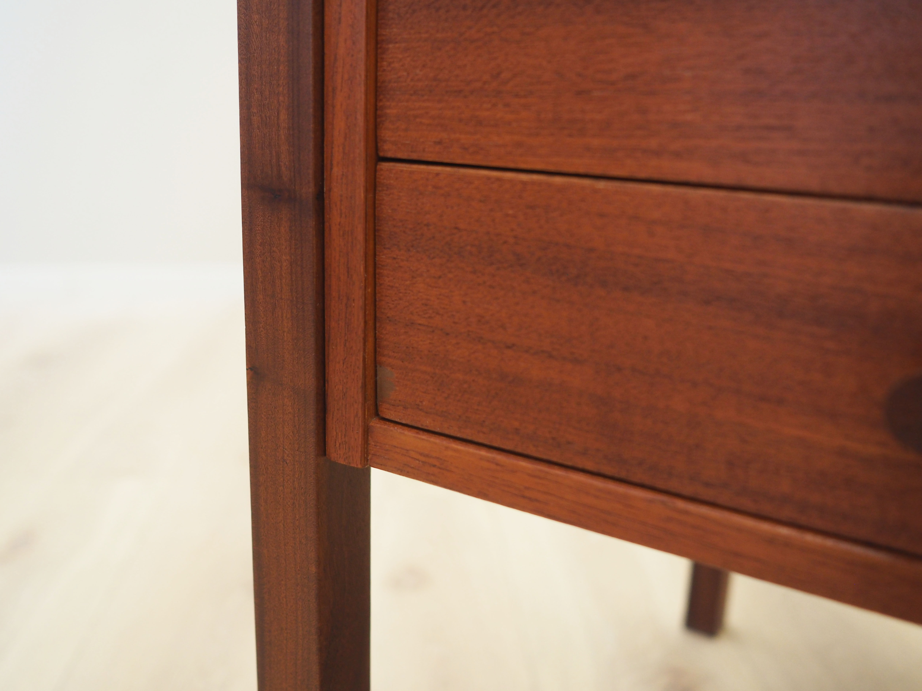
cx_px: 461
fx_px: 906
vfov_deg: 41.8
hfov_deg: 54.0
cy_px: 346
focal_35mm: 34
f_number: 2.2
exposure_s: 1/60
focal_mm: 17
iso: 640
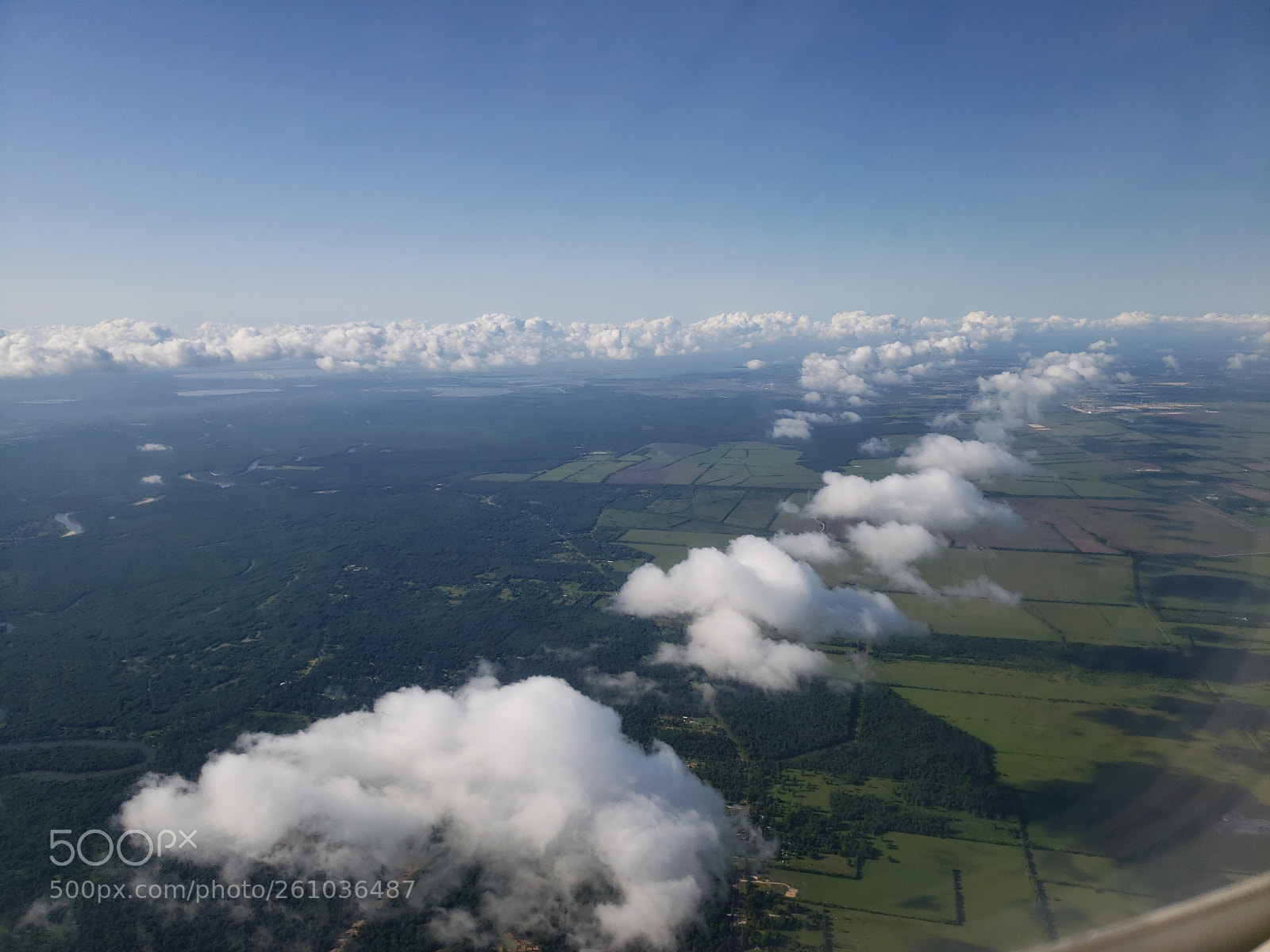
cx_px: 635
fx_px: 954
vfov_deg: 53.1
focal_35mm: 26
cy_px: 476
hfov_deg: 67.3
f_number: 1.5
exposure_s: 1/3984
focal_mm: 4.3
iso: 50
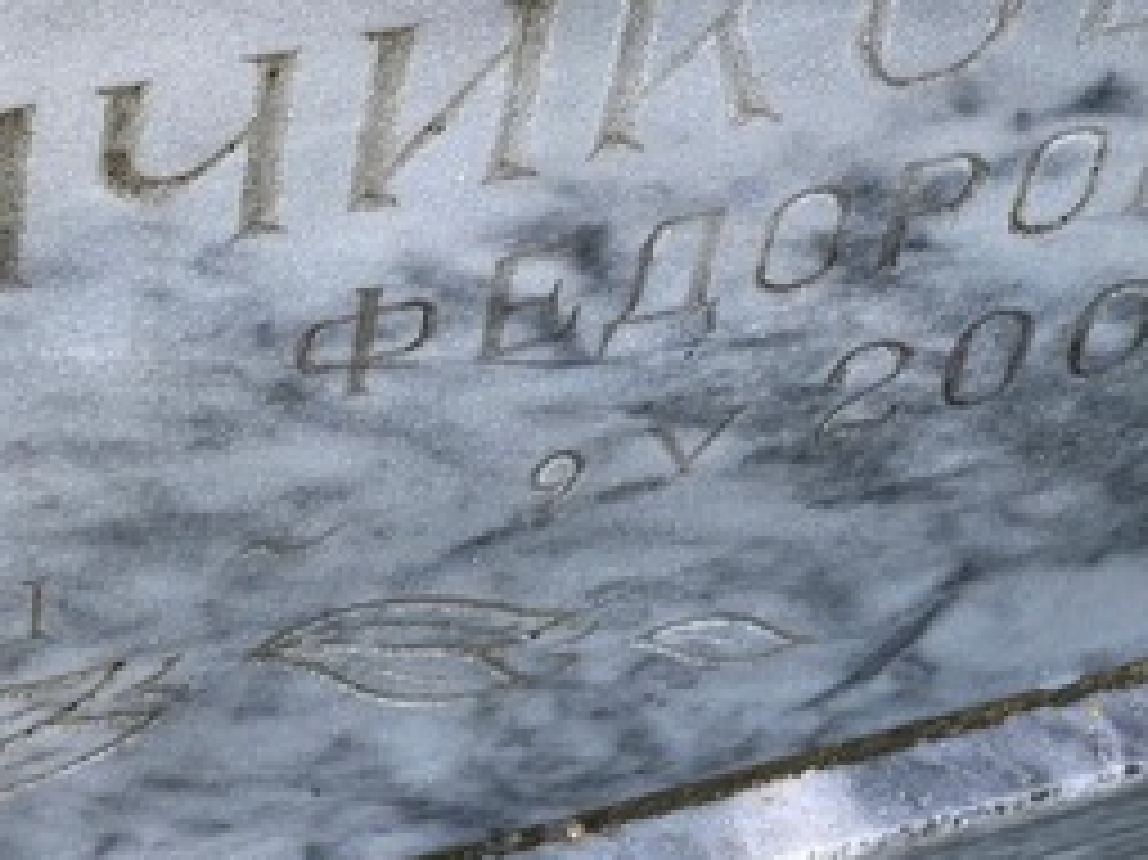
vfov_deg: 9.1
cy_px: 225
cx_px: 320
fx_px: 5403
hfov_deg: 12.1
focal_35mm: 163
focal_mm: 6
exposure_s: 1/122
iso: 25
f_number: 2
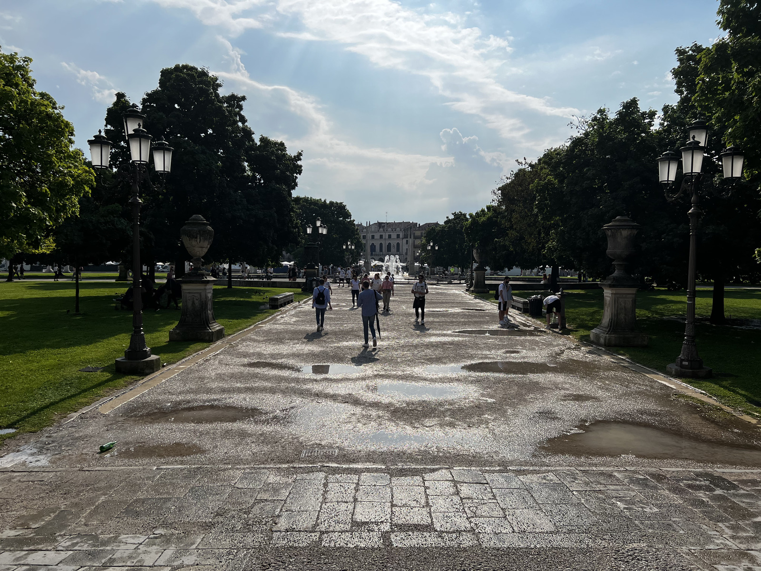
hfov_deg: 67.3
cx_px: 380
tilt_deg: -2.2
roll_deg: -0.6
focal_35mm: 26
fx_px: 572
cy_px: 286
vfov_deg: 53.1
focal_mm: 5.7
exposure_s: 1/14286
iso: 50
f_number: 1.5
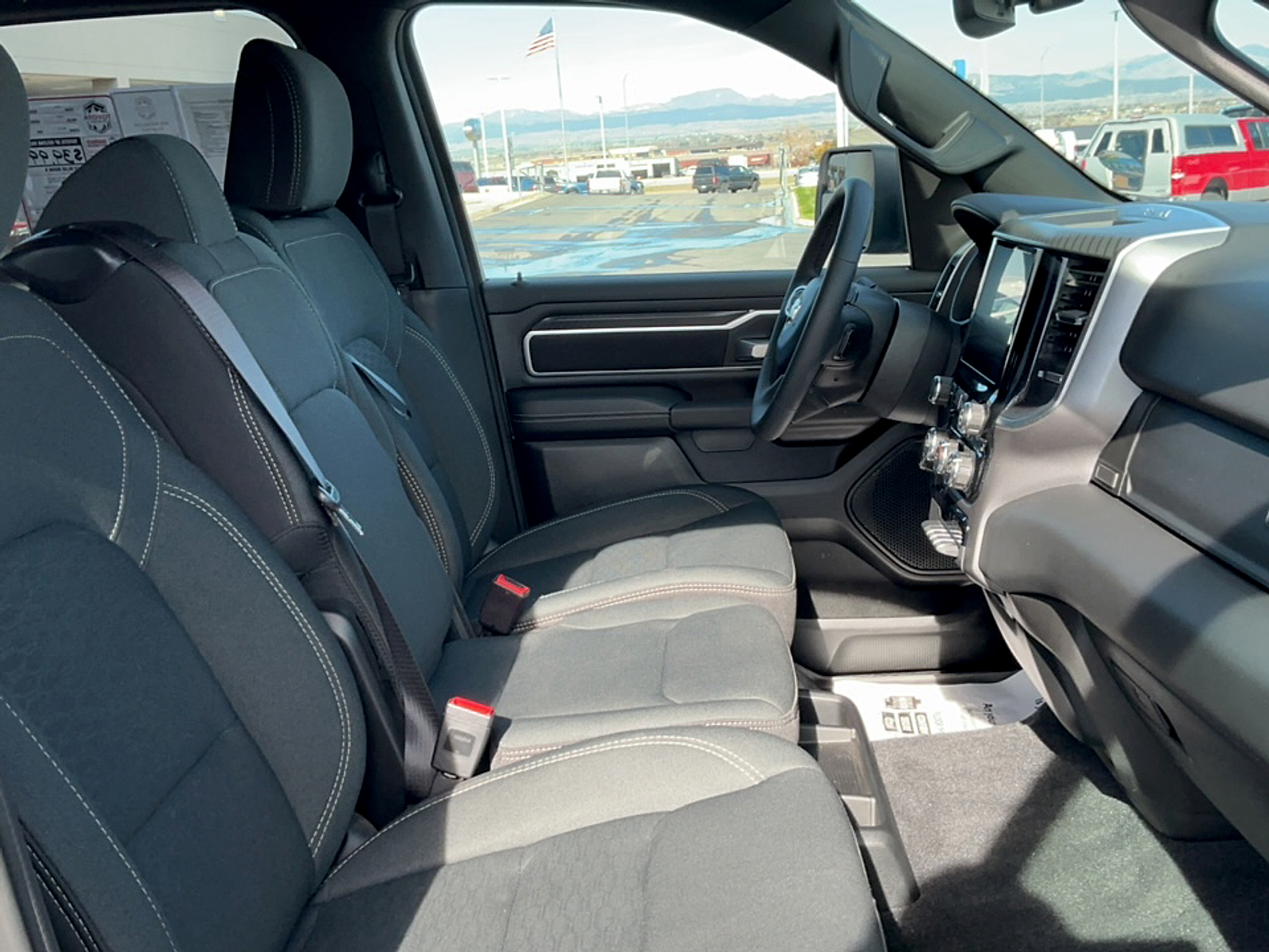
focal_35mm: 30
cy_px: 476
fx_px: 1100
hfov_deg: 60.0
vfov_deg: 46.8
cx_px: 634
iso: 25
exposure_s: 1/210
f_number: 1.8
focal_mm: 3
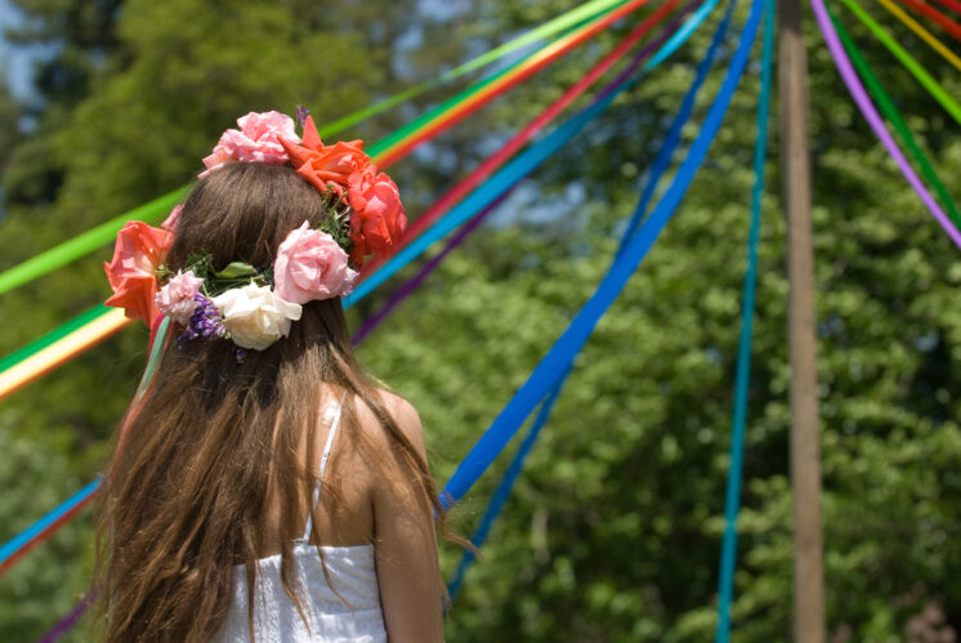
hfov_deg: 19.4
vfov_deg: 13.1
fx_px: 2806
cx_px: 480
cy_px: 322
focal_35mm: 105
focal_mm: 70
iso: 100
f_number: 4
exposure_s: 1/640
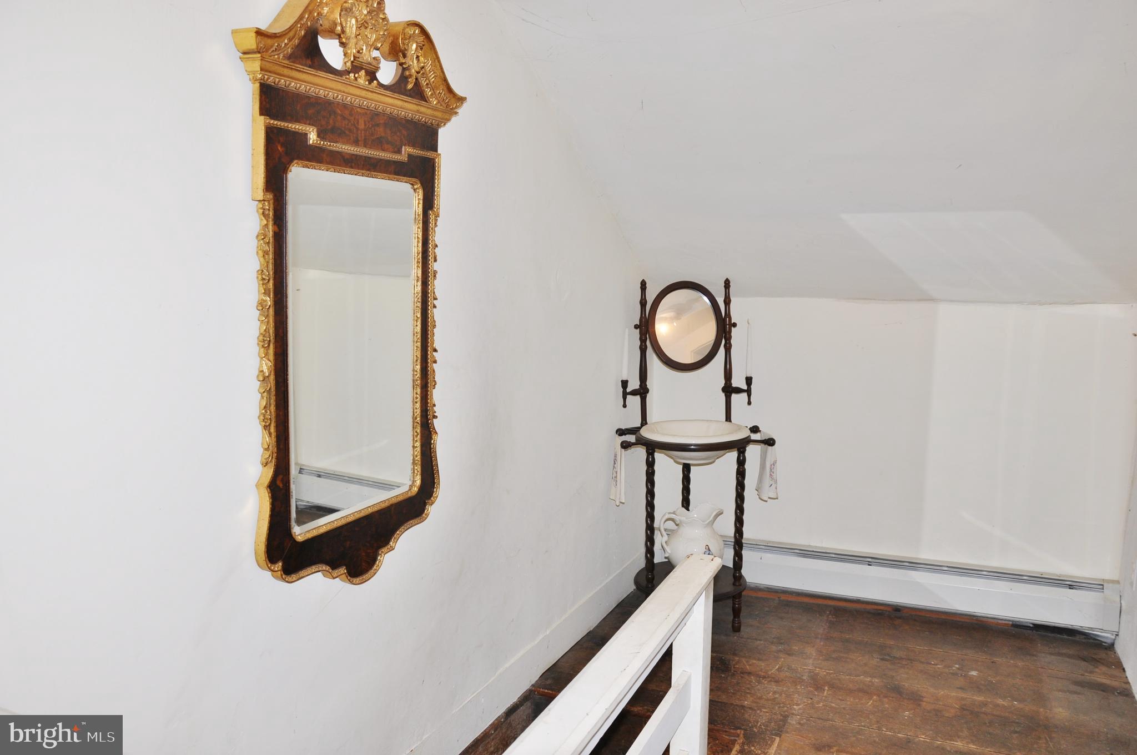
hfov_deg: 67.4
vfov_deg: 47.8
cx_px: 568
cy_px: 378
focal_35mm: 27
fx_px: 852
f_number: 5.6
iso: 200
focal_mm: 18
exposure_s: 1/60
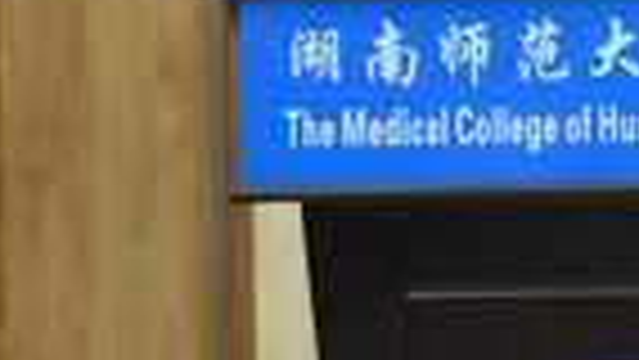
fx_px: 7981
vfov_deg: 2.6
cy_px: -108
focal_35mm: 471
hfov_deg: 4.6
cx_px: 778
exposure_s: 1/100
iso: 12800
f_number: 5.3
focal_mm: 85
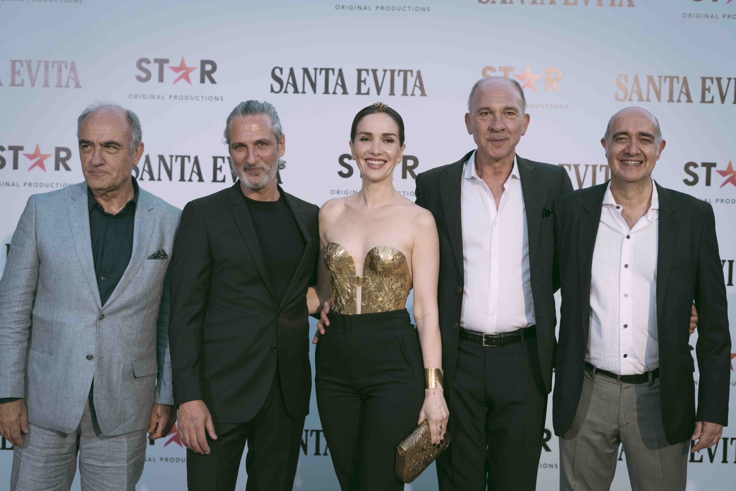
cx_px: 368
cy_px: 246
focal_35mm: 50
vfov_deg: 27.0
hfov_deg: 39.6
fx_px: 1022
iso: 1600
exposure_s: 1/200
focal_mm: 50
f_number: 3.5
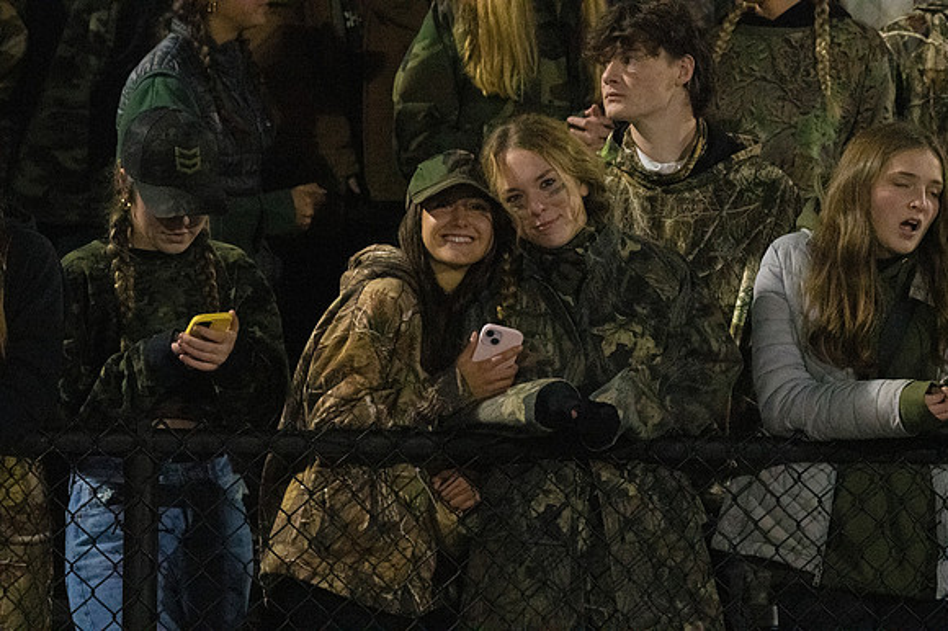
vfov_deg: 5.7
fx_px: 6316
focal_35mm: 240
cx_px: 474
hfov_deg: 8.6
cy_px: 316
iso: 8000
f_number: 5
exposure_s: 1/500
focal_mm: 160
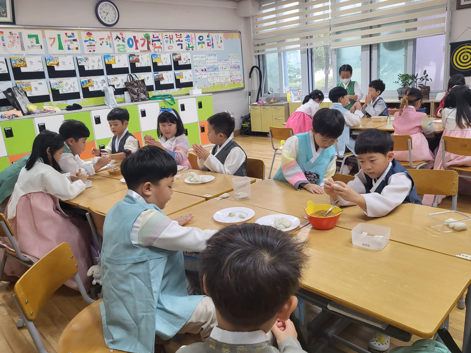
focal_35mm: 27
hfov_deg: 65.3
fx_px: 367
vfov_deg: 51.3
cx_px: 239
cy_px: 172
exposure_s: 1/120
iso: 200
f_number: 1.8
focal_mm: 4.25
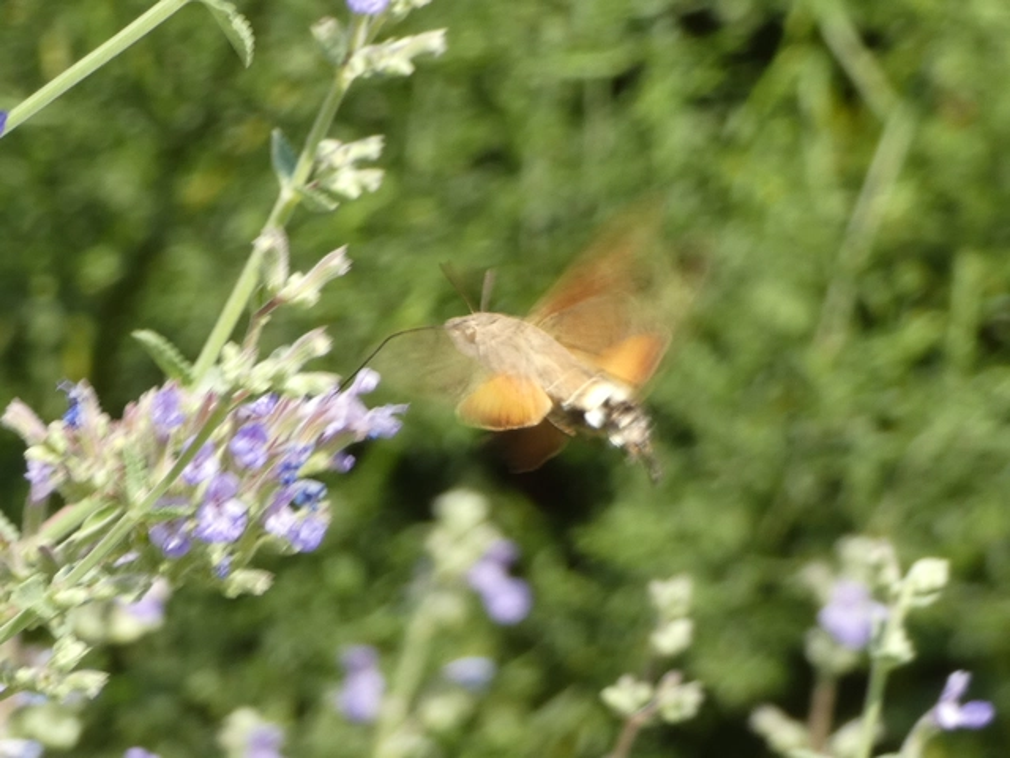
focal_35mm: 282
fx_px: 8228
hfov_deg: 7.0
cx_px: 505
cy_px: 379
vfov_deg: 5.3
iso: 100
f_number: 5.5
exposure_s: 1/80
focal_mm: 50.6
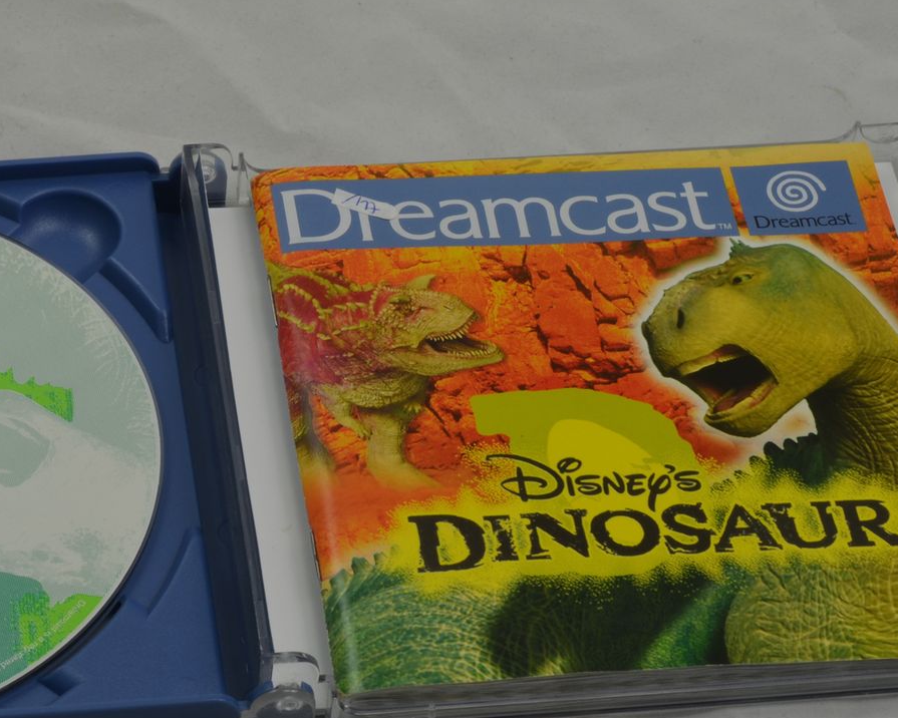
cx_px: 236
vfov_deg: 13.6
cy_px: 328
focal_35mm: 113
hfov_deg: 16.9
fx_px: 3003
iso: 100
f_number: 20
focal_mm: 40
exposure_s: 1/3
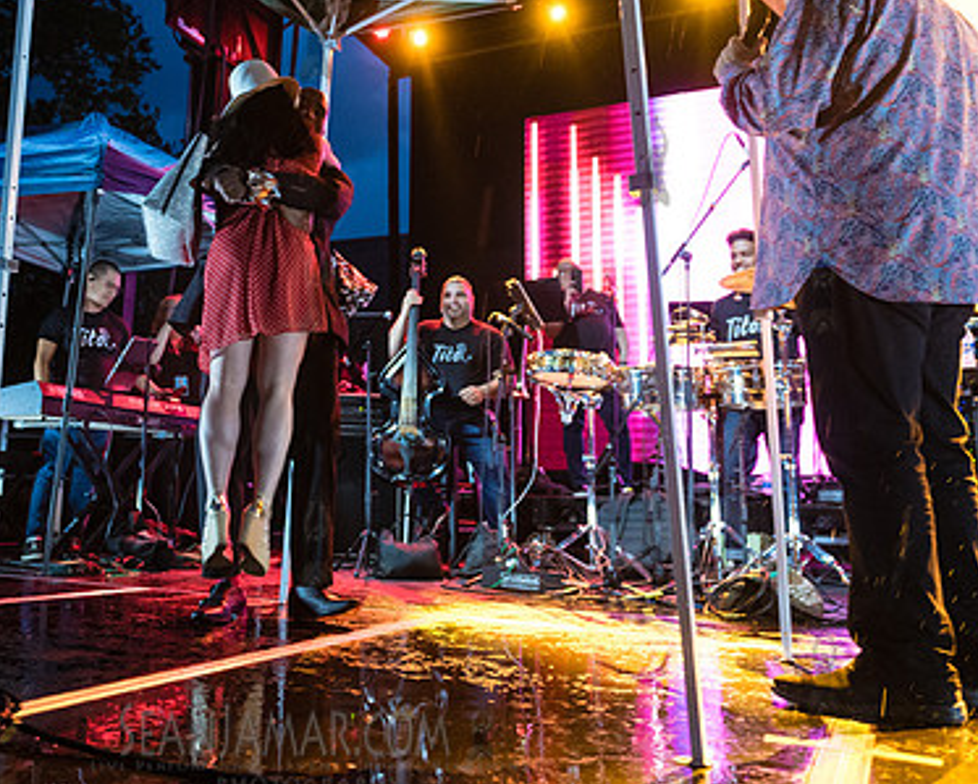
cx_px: 315
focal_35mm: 35
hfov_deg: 50.4
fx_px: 1014
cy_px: 287
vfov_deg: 41.9
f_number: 3.5
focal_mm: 24
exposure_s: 1/160
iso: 3200
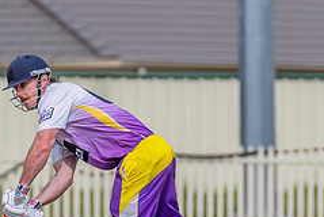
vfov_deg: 1.0
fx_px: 11921
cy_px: 189
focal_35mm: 1323
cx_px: 98
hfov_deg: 1.6
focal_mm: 500
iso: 800
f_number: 7.1
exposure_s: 1/2500
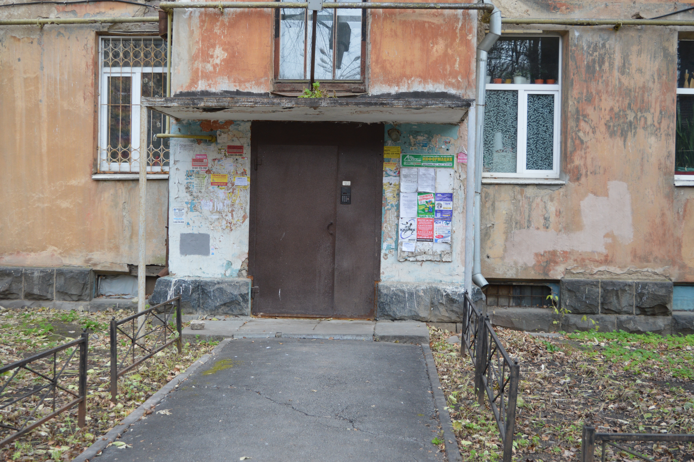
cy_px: 231
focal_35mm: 44
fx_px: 838
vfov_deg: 30.8
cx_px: 347
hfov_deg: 45.0
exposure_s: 1/100
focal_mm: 29
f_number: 5.6
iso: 400
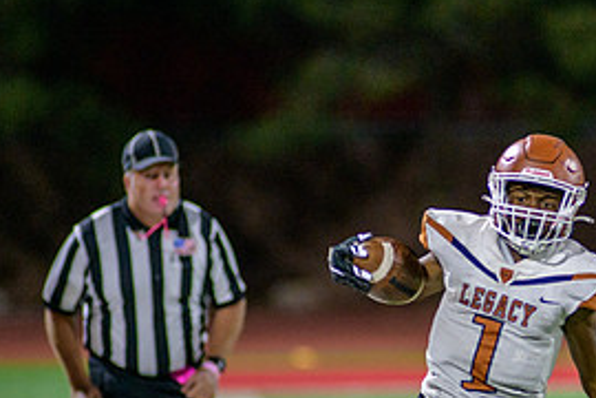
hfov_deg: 3.2
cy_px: 308
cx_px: 534
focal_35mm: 644
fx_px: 10661
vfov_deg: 2.1
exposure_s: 1/500
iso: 2000
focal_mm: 300
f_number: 2.8
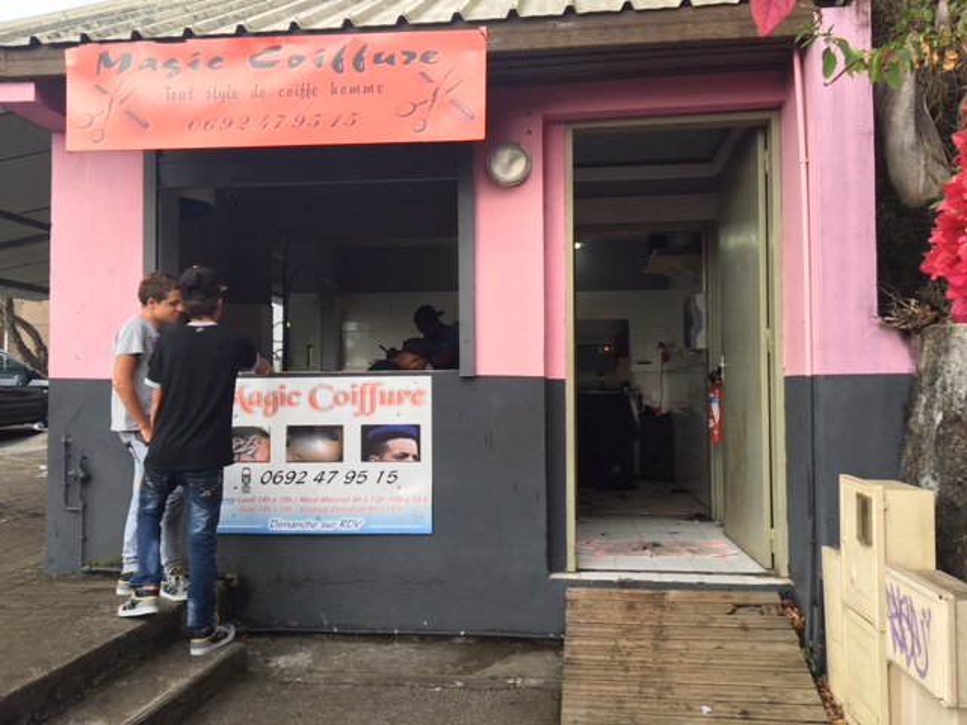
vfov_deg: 48.2
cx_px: 484
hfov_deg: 61.7
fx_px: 810
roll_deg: +0.8
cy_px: 362
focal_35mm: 29
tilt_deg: +2.2
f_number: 2.2
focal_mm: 4.15
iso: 25
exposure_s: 1/101
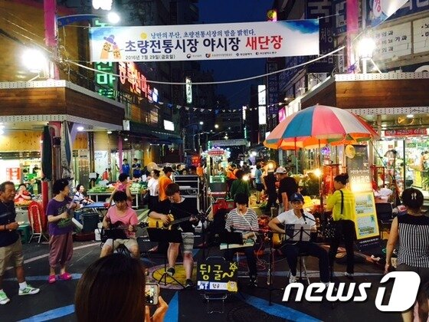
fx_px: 359
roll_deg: +2.1
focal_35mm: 29
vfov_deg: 48.2
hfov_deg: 61.7
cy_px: 161
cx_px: 214
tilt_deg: -1.4
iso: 80
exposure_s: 1/15
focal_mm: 4.15
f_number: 2.2
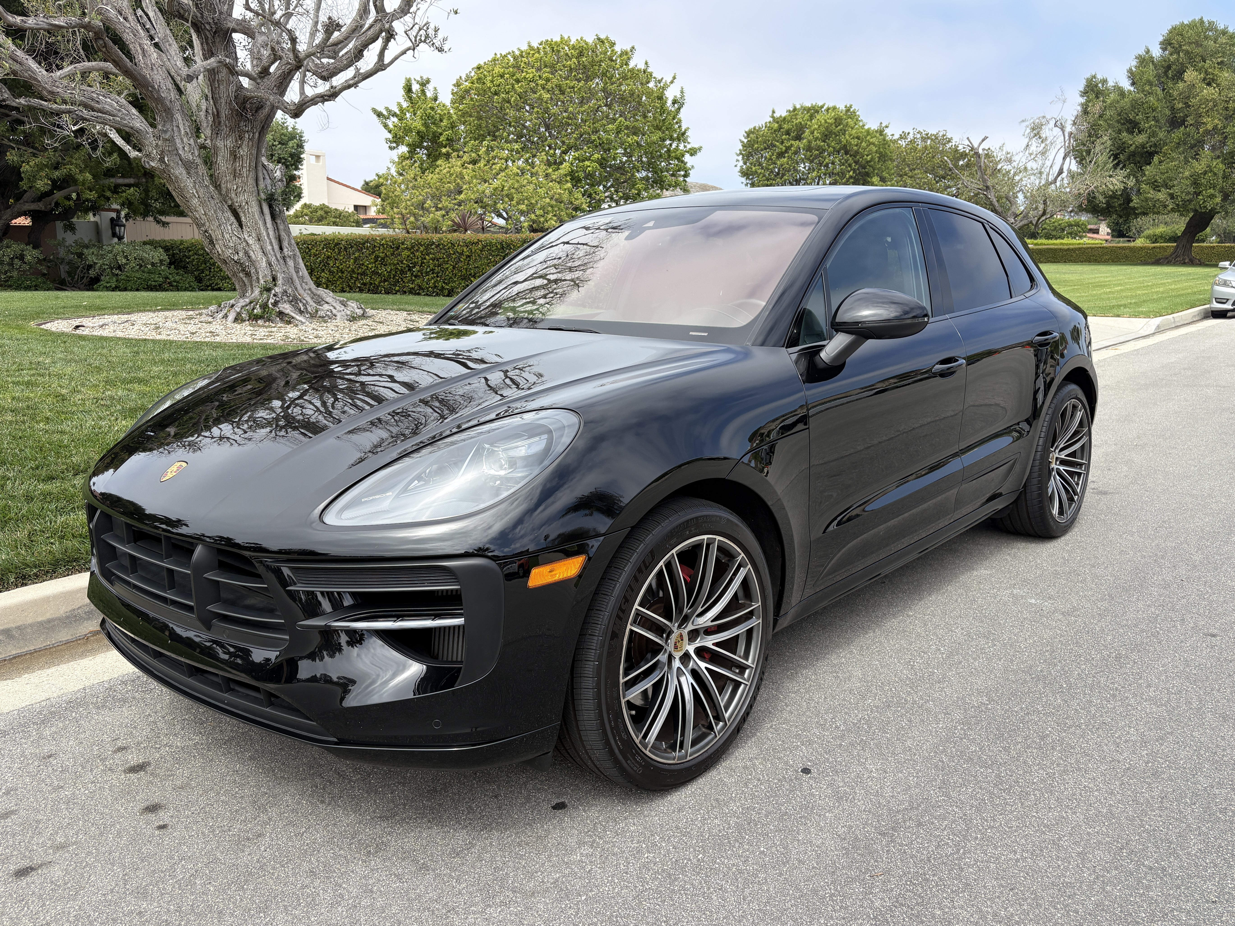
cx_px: 618
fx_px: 928
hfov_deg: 67.3
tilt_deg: -12.8
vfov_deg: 53.1
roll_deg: -0.8
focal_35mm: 26
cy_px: 463
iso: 50
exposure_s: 1/1751
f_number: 1.6
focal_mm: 5.96
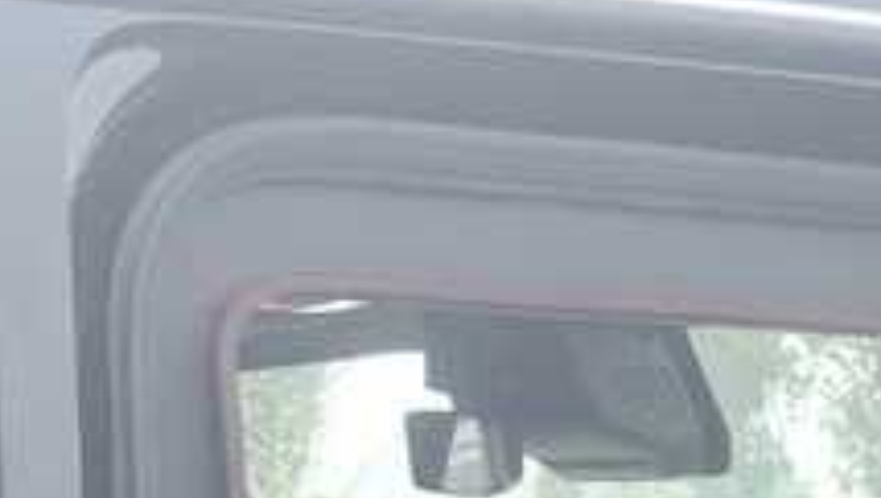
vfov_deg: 6.1
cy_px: 1210
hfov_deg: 11.3
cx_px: 224
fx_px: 4444
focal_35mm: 190
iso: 125
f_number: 5.6
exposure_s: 1/80
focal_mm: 14.1
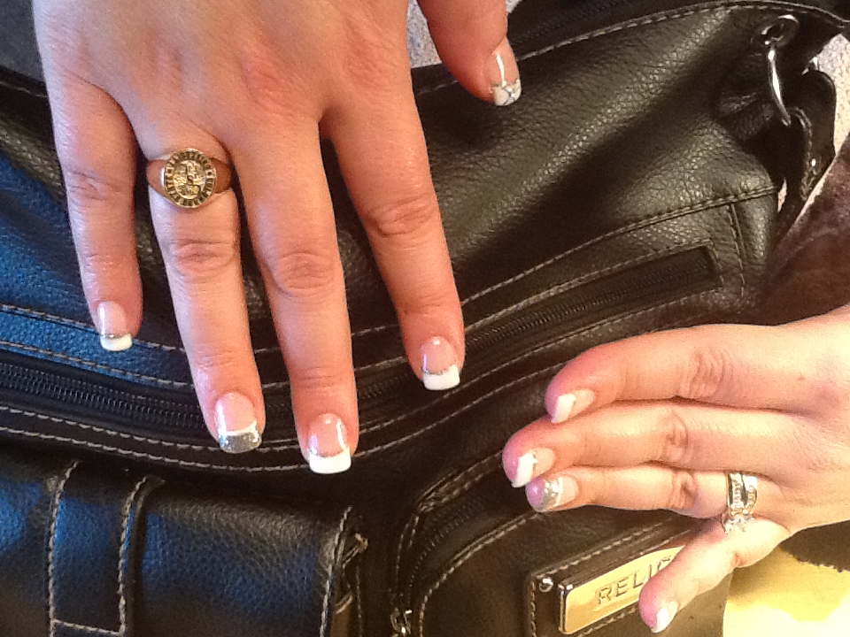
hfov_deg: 42.9
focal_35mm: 44
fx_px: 1080
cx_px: 425
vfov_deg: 32.9
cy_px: 318
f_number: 2.4
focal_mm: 2.03
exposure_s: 1/30
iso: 200
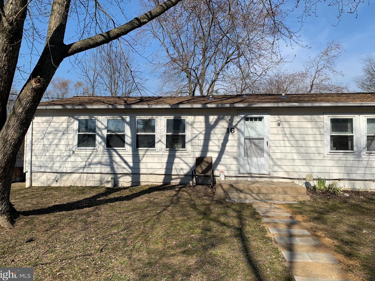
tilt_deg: +1.4
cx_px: 181
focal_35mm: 27
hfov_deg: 65.3
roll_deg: -0.7
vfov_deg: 51.3
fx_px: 292
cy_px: 137
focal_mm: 4.25
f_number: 1.8
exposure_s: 1/3086
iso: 25
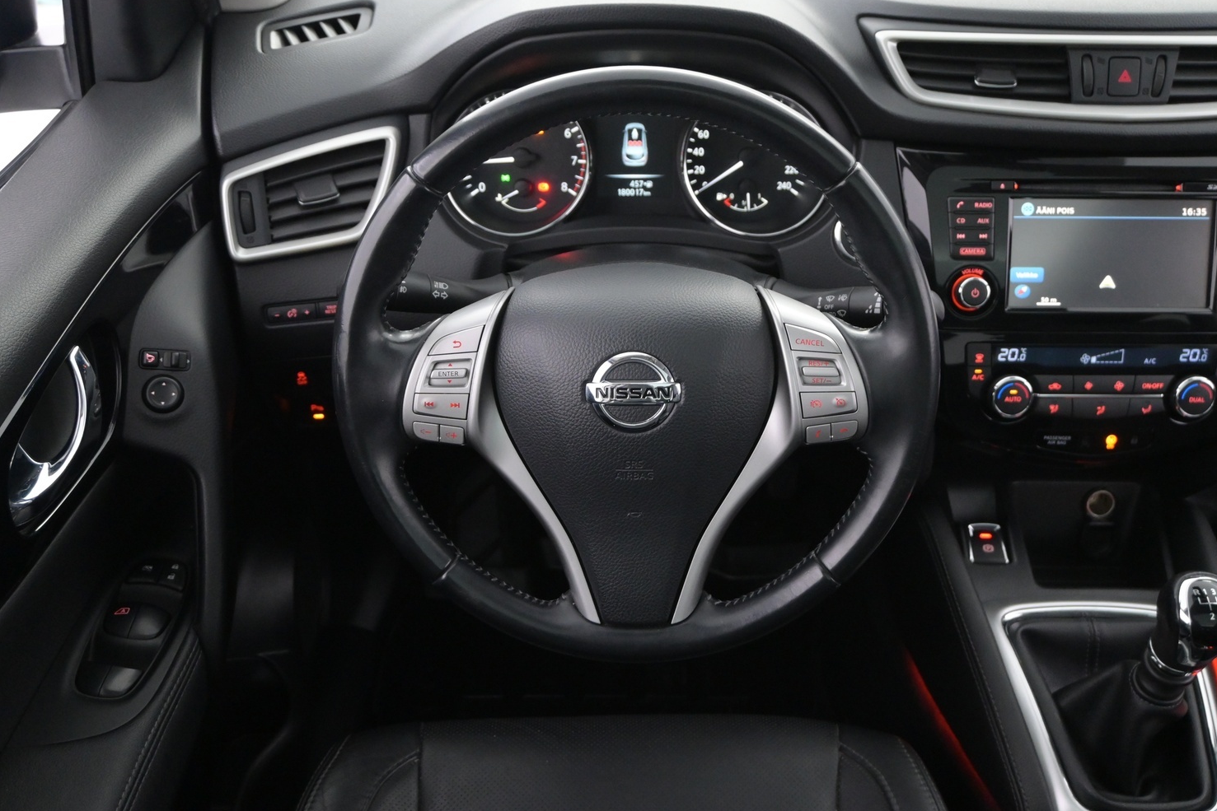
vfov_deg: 38.3
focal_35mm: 35
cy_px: 409
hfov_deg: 55.0
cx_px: 626
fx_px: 1168
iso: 2500
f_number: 4
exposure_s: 1/40
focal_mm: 21
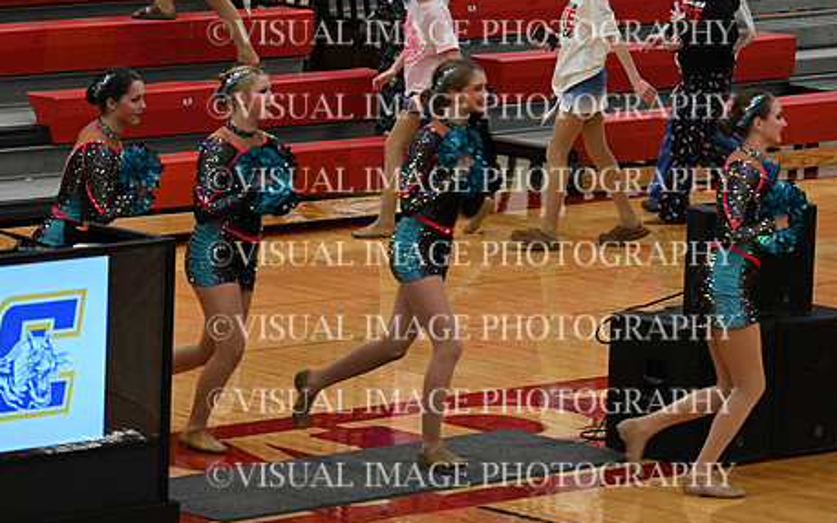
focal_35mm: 258
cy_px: 217
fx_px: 5884
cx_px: 471
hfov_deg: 8.1
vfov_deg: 5.1
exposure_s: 1/400
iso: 4000
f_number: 4
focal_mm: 200
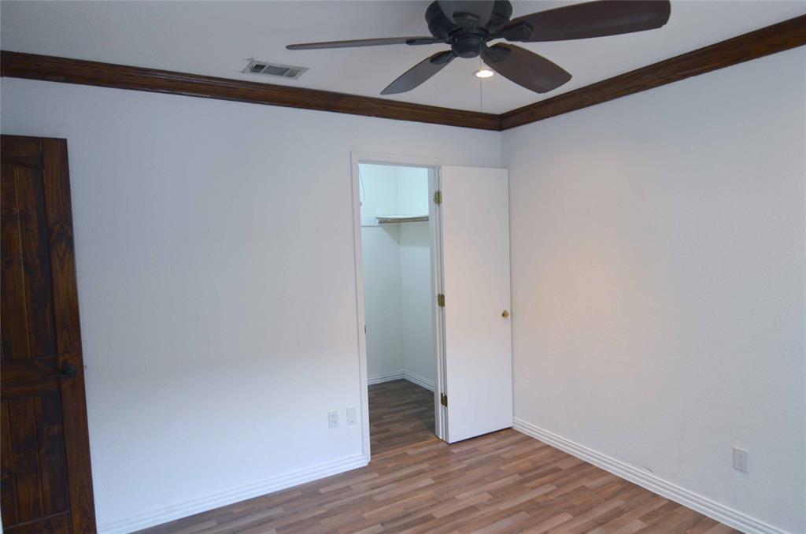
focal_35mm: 21
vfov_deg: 59.3
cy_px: 267
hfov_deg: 81.3
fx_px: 469
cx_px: 403
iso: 400
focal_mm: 14
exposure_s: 1/60
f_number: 4
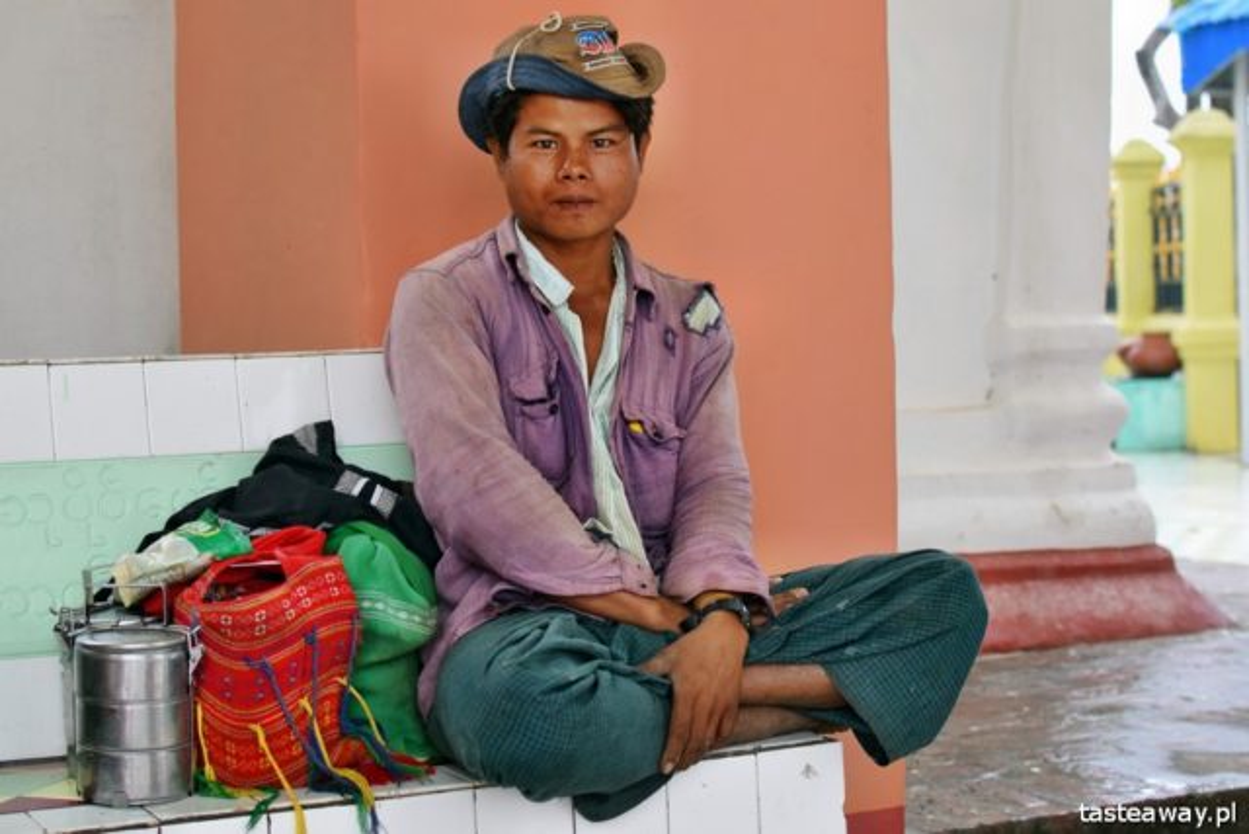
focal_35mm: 52
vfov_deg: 25.8
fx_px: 1822
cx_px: 624
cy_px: 417
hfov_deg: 37.8
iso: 800
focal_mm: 35
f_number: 4
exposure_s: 1/60
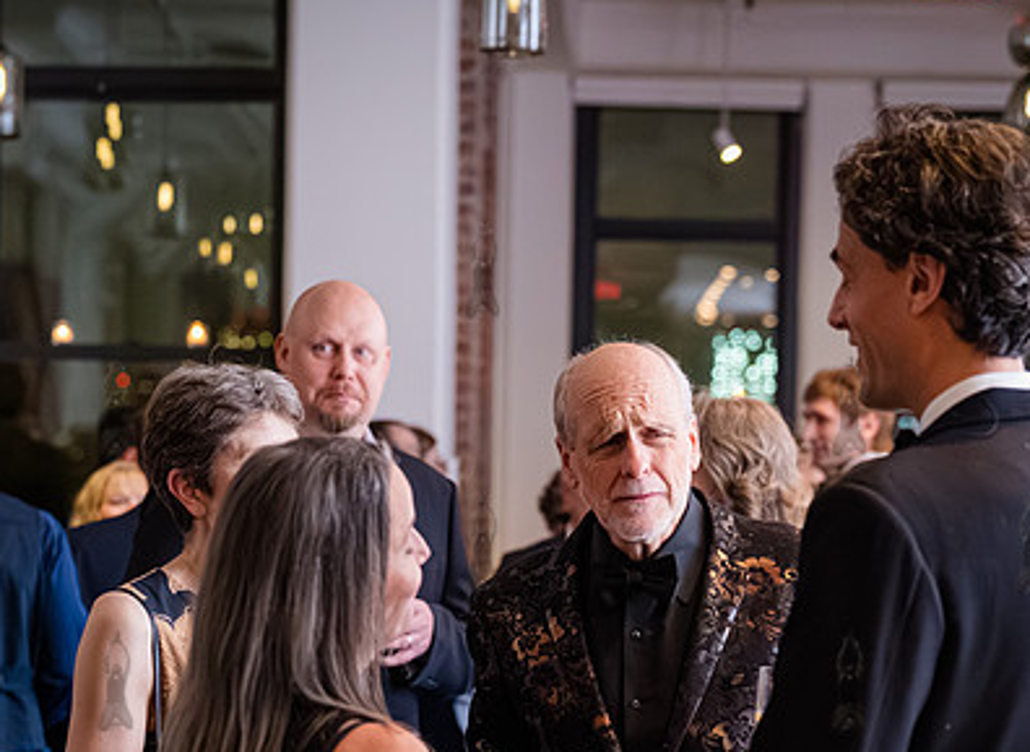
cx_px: 385
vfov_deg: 13.0
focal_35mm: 112
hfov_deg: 17.7
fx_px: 3301
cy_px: 558
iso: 12800
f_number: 3.5
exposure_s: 1/200
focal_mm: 70
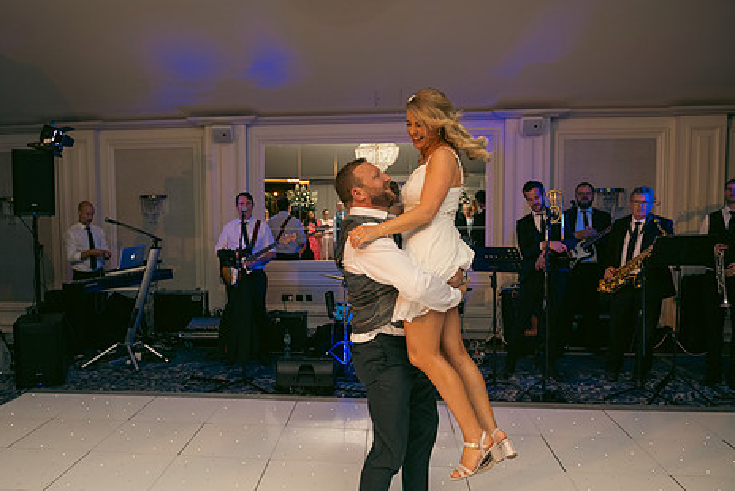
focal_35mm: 30
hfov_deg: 61.6
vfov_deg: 43.6
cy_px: 265
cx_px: 309
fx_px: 613
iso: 640
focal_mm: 24
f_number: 3.5
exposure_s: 1/160
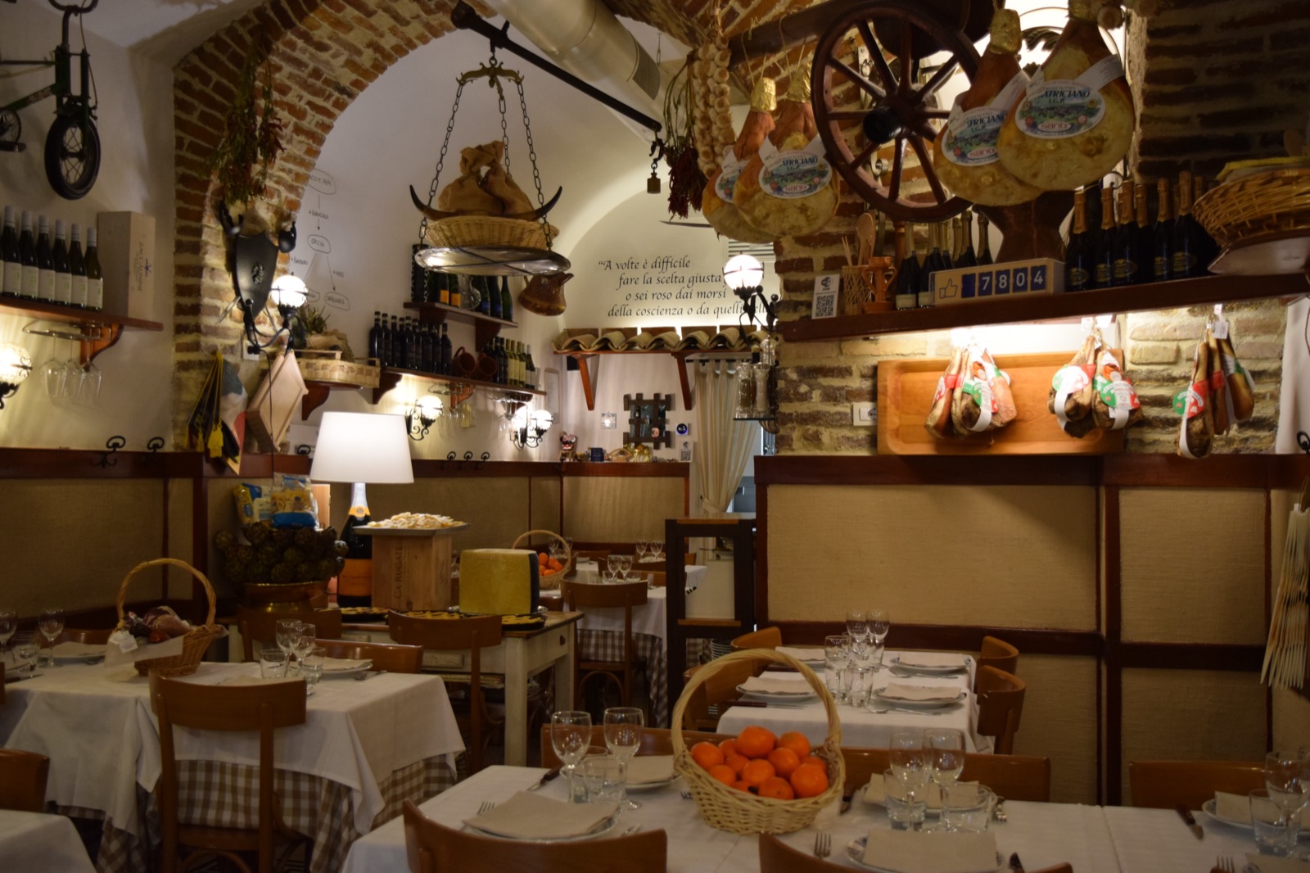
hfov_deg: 53.1
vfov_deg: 36.9
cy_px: 436
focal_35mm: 36
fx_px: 1310
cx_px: 655
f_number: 4
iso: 800
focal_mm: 24
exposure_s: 1/60
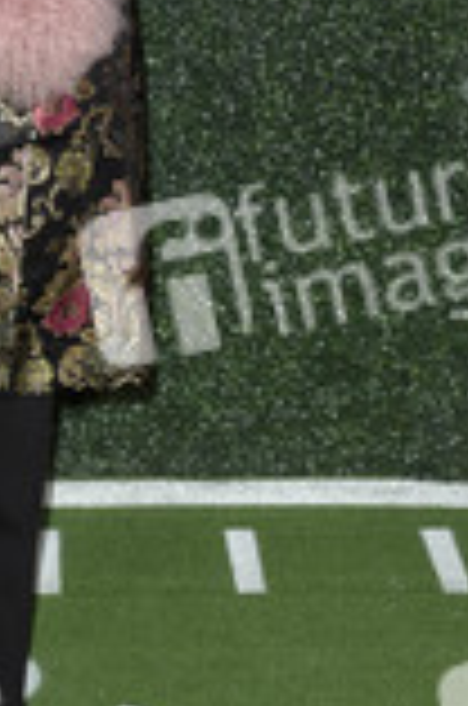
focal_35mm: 115
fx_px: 2252
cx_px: -97
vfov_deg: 17.5
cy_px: 36
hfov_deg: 11.6
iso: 400
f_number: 6.3
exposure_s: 1/250
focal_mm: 45
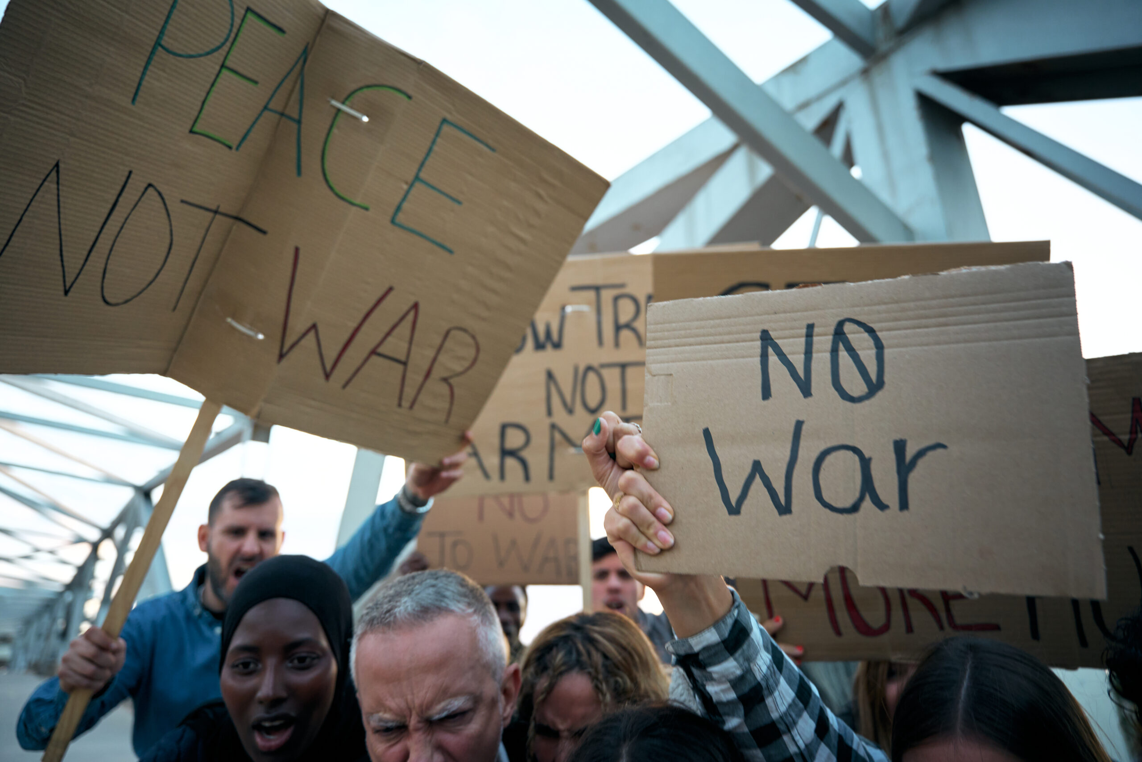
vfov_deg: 53.1
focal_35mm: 24
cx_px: 571
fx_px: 761
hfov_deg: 73.7
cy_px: 381
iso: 400
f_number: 2.8
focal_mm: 24
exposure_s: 1/100
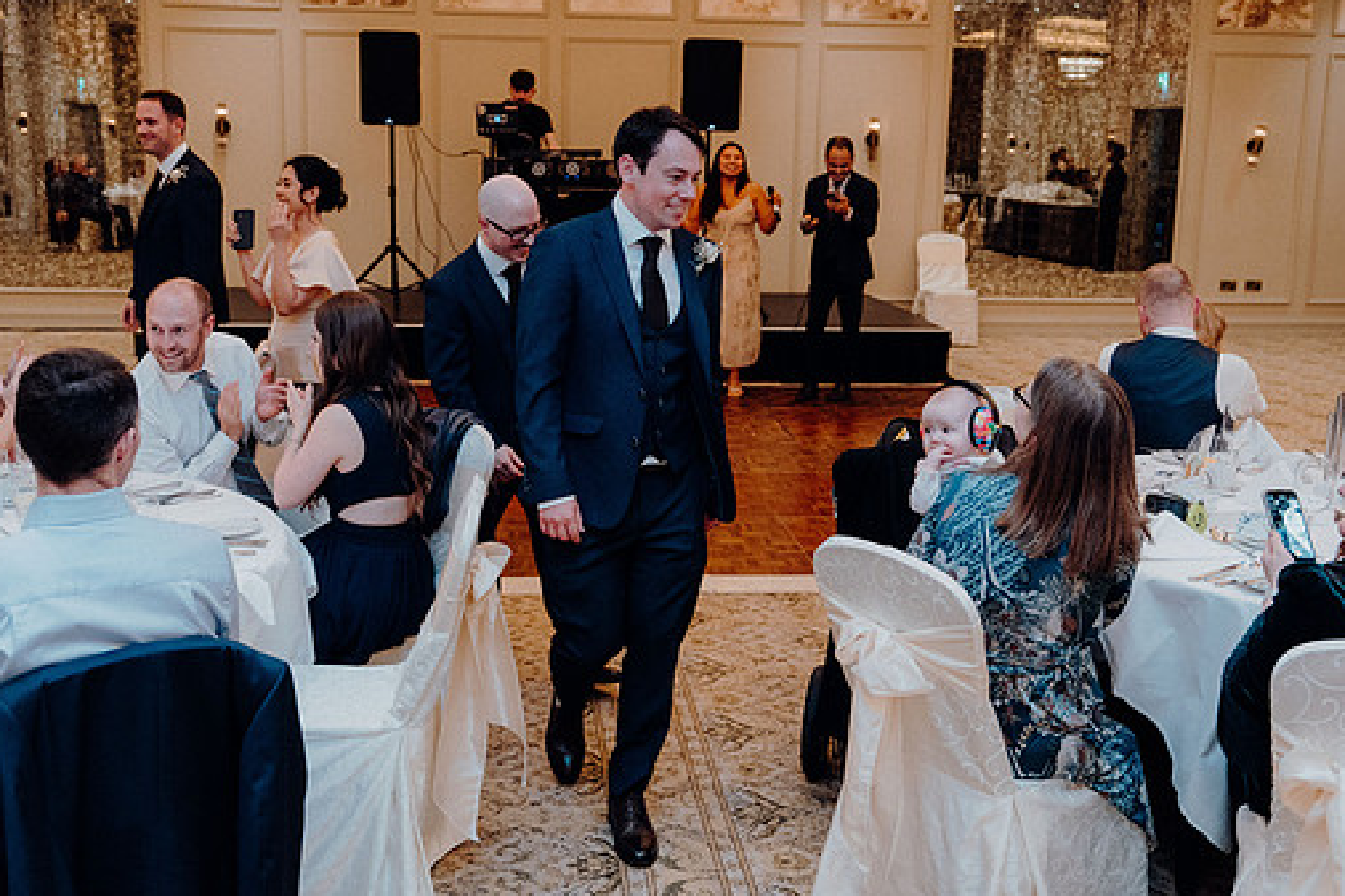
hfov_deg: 49.5
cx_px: 630
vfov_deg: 34.1
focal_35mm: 39
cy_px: 395
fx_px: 1457
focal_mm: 34
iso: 3200
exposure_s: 1/160
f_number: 3.5
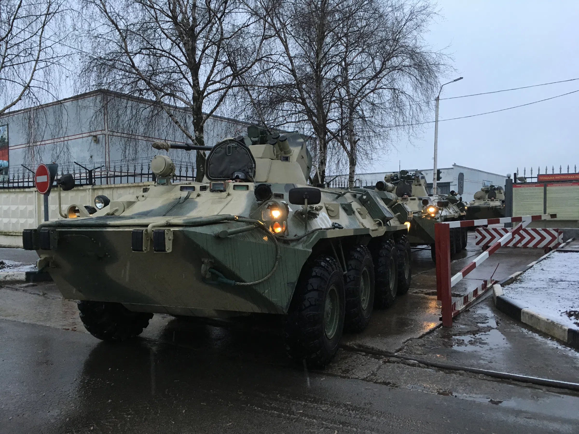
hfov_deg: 61.7
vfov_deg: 48.2
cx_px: 290
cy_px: 217
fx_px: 485
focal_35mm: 29
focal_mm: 4.15
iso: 50
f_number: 2.2
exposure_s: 1/33
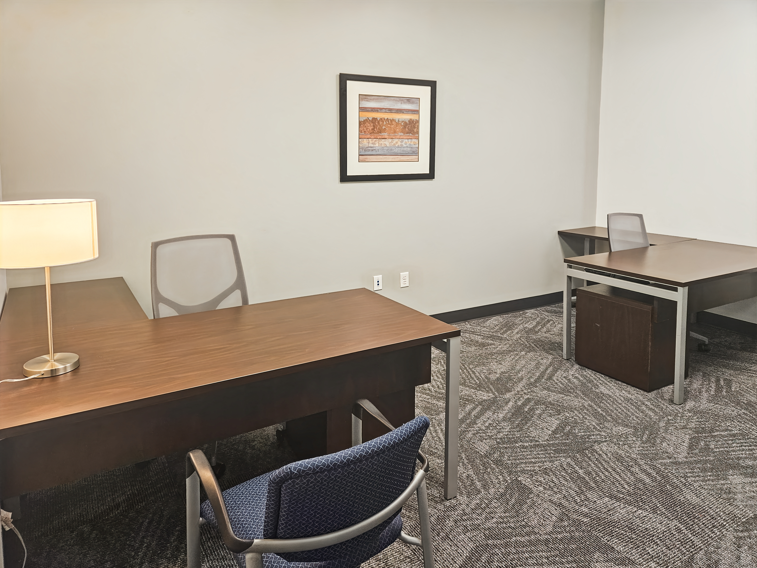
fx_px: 503
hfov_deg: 73.9
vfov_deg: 58.9
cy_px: 284
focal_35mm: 23
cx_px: 378
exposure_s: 1/120
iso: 500
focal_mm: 5.4
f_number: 1.8
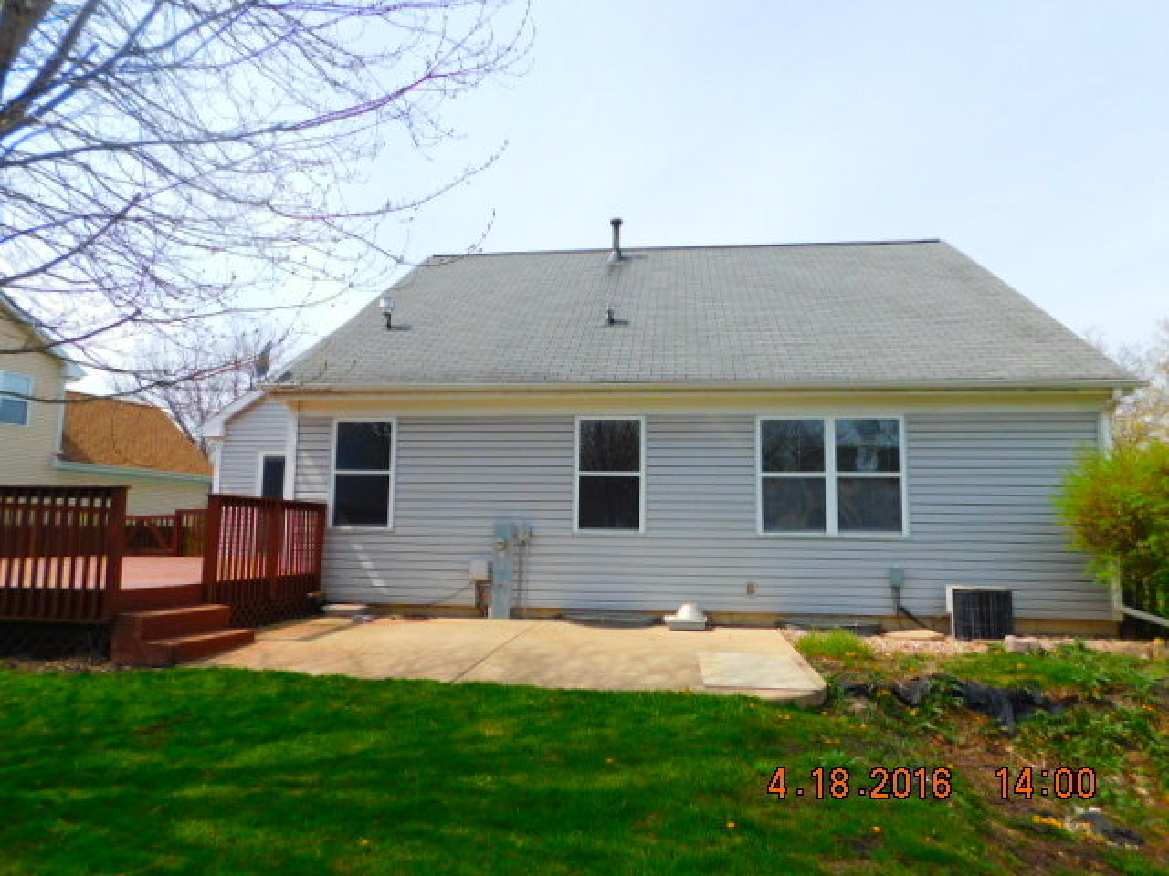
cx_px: 584
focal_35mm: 23
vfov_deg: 58.9
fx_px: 777
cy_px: 438
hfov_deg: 73.9
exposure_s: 1/400
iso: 125
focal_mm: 4
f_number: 6
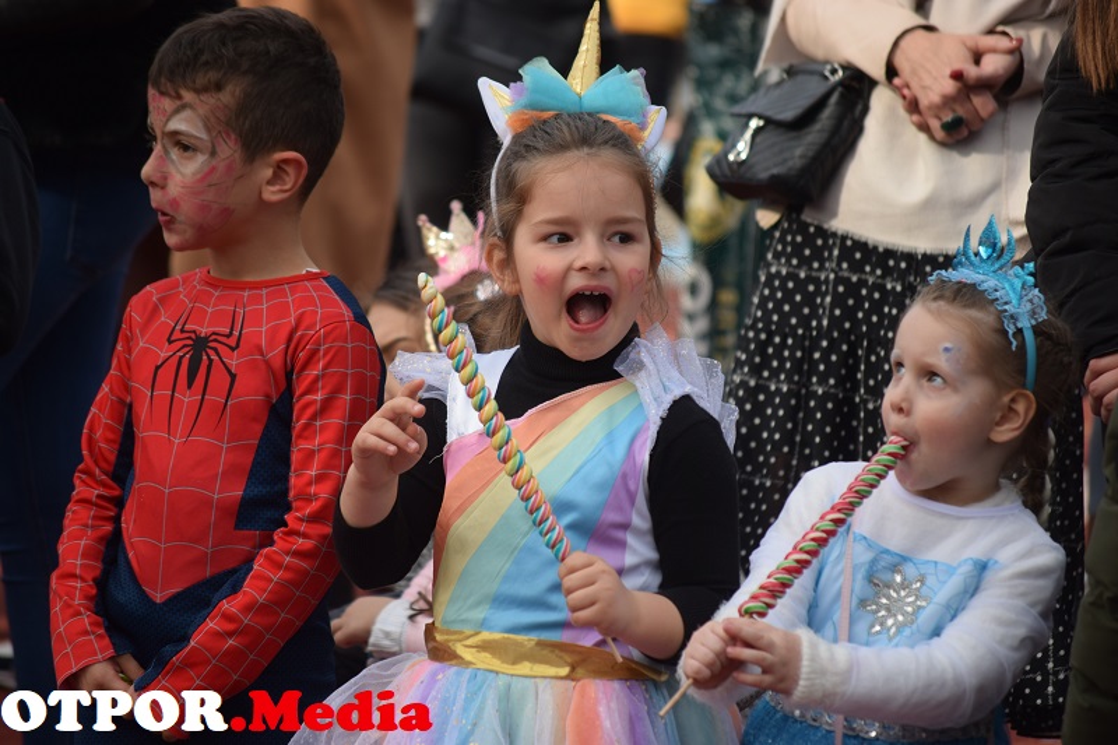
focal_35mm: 300
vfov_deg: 4.6
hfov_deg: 6.9
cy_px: 372
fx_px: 9314
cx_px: 559
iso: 200
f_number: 5.6
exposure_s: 1/400
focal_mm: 200
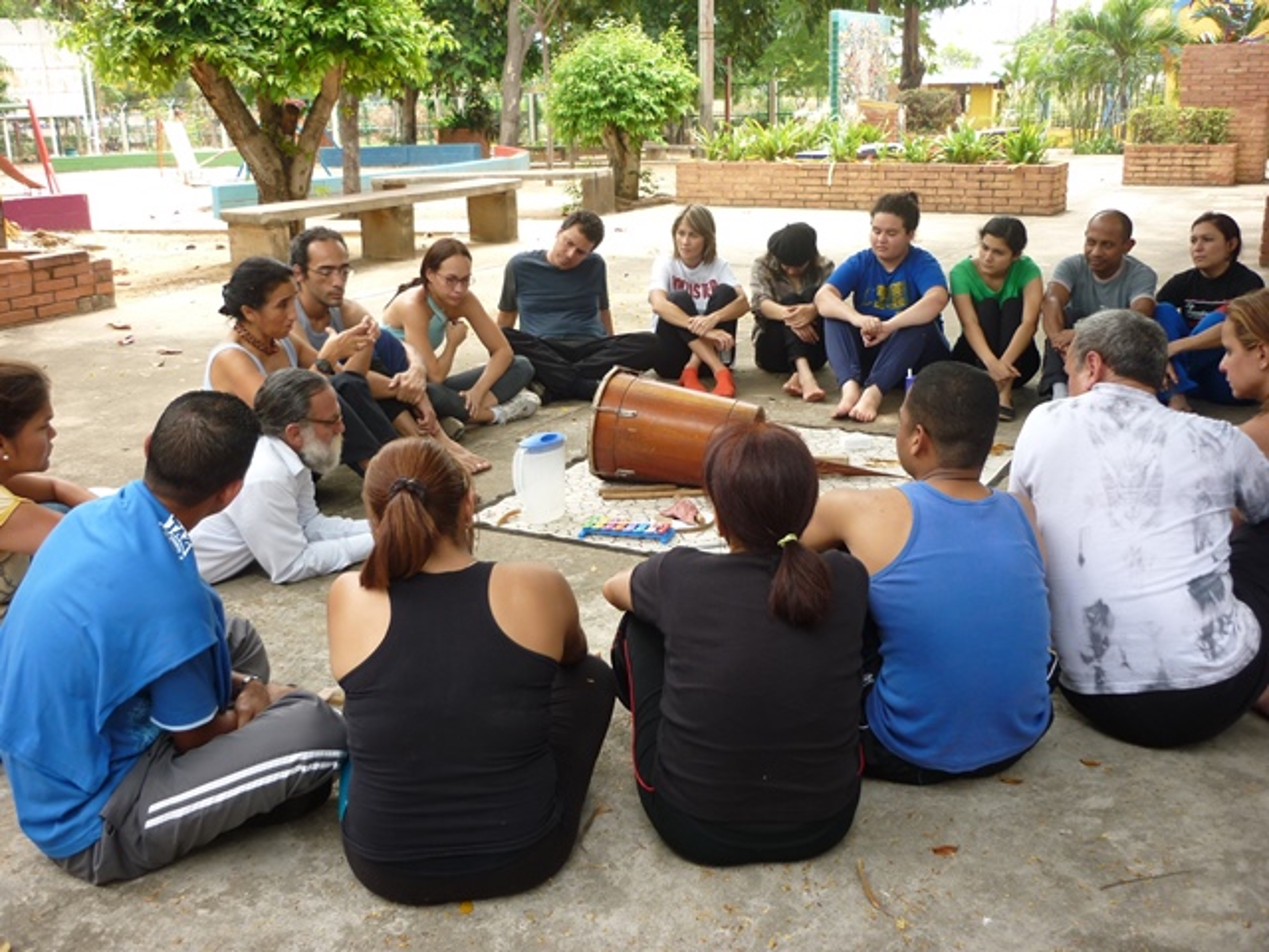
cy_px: 476
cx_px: 634
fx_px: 1210
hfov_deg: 55.4
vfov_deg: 42.9
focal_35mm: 33
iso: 80
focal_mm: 5.5
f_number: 2.8
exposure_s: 1/125
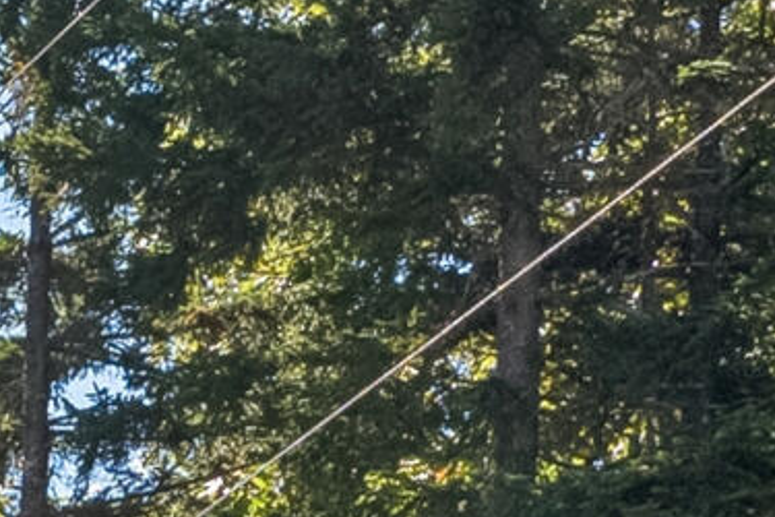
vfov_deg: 5.0
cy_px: 1802
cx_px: -2127
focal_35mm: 252
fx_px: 5425
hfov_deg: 6.7
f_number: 7.1
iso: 320
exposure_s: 1/640
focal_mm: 31.5
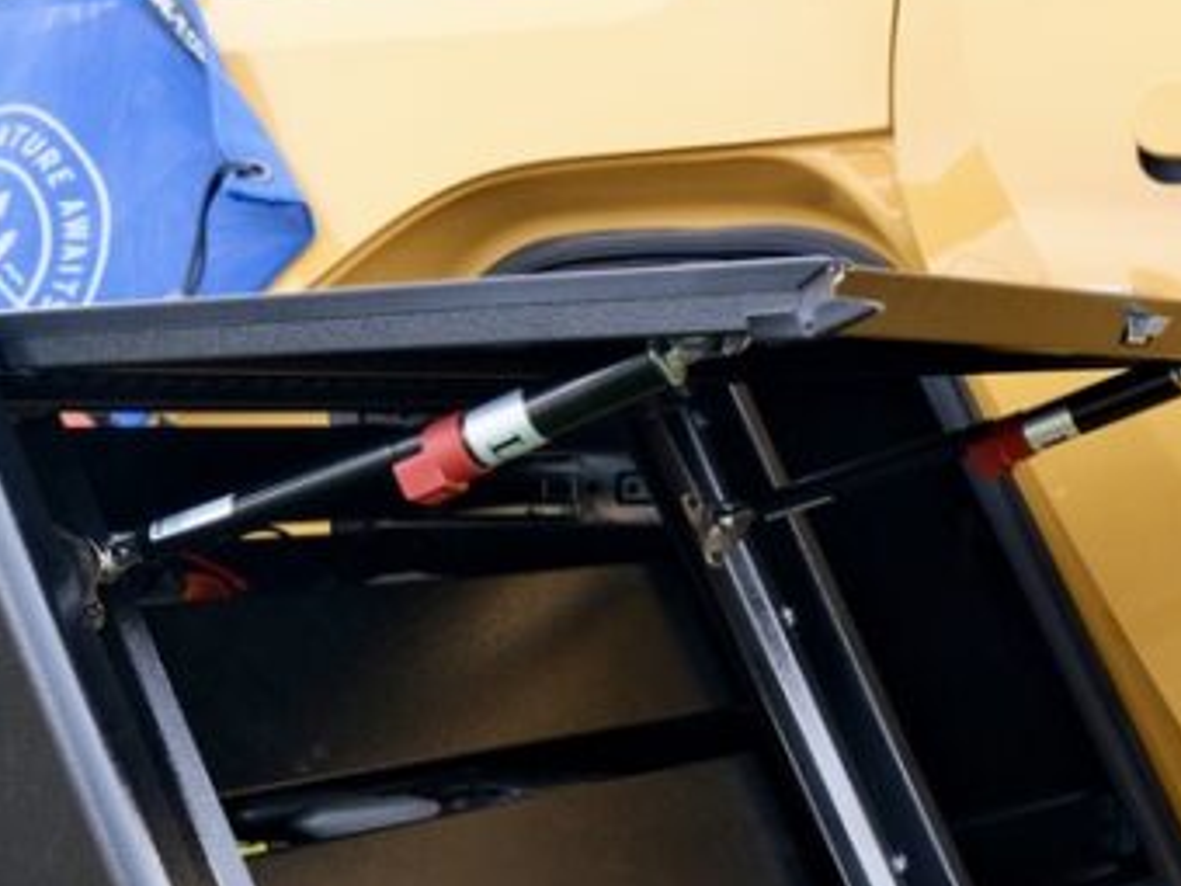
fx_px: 2968
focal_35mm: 87
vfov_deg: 16.9
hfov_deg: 22.4
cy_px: 638
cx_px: 386
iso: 320
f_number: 5
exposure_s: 1/100
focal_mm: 20.2
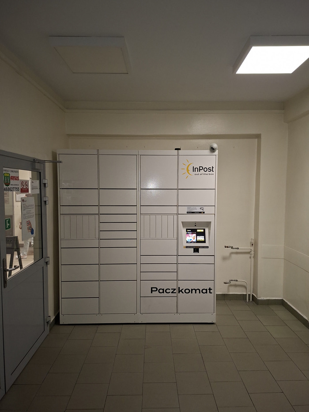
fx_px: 274
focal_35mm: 23
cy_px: 206
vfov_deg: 73.9
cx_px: 154
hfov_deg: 58.9
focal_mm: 5.54
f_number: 1.8
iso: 320
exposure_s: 1/100
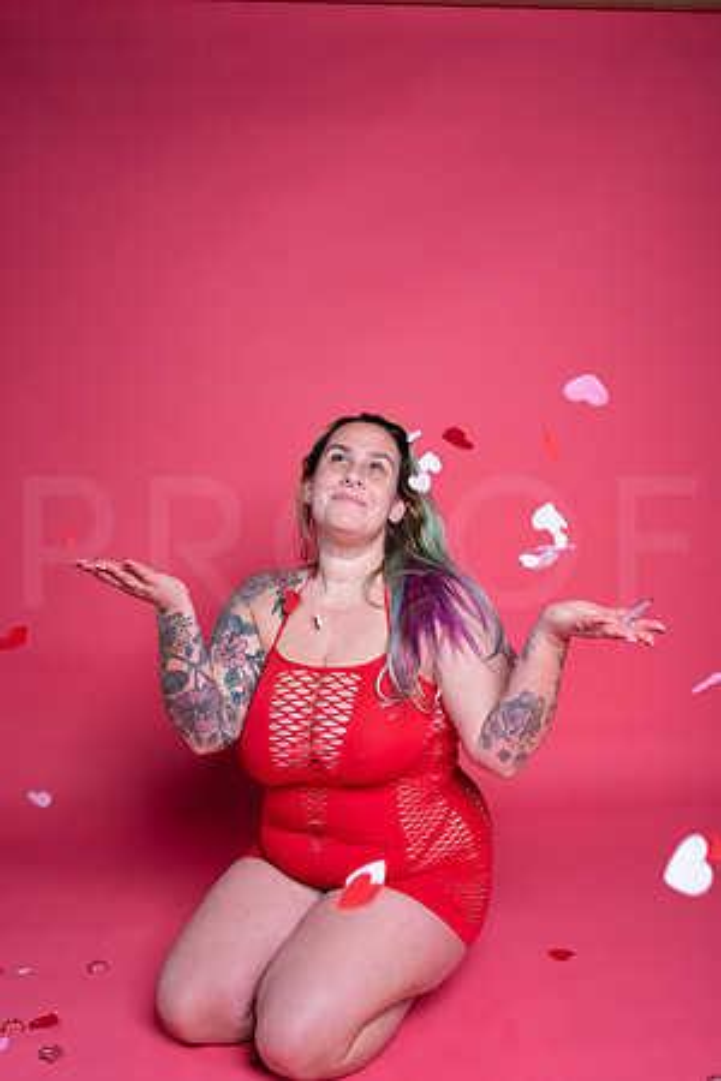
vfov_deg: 54.4
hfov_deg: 37.9
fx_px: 1051
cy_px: 540
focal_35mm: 35
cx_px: 360
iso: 250
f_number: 5.6
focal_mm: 35
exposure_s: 1/400
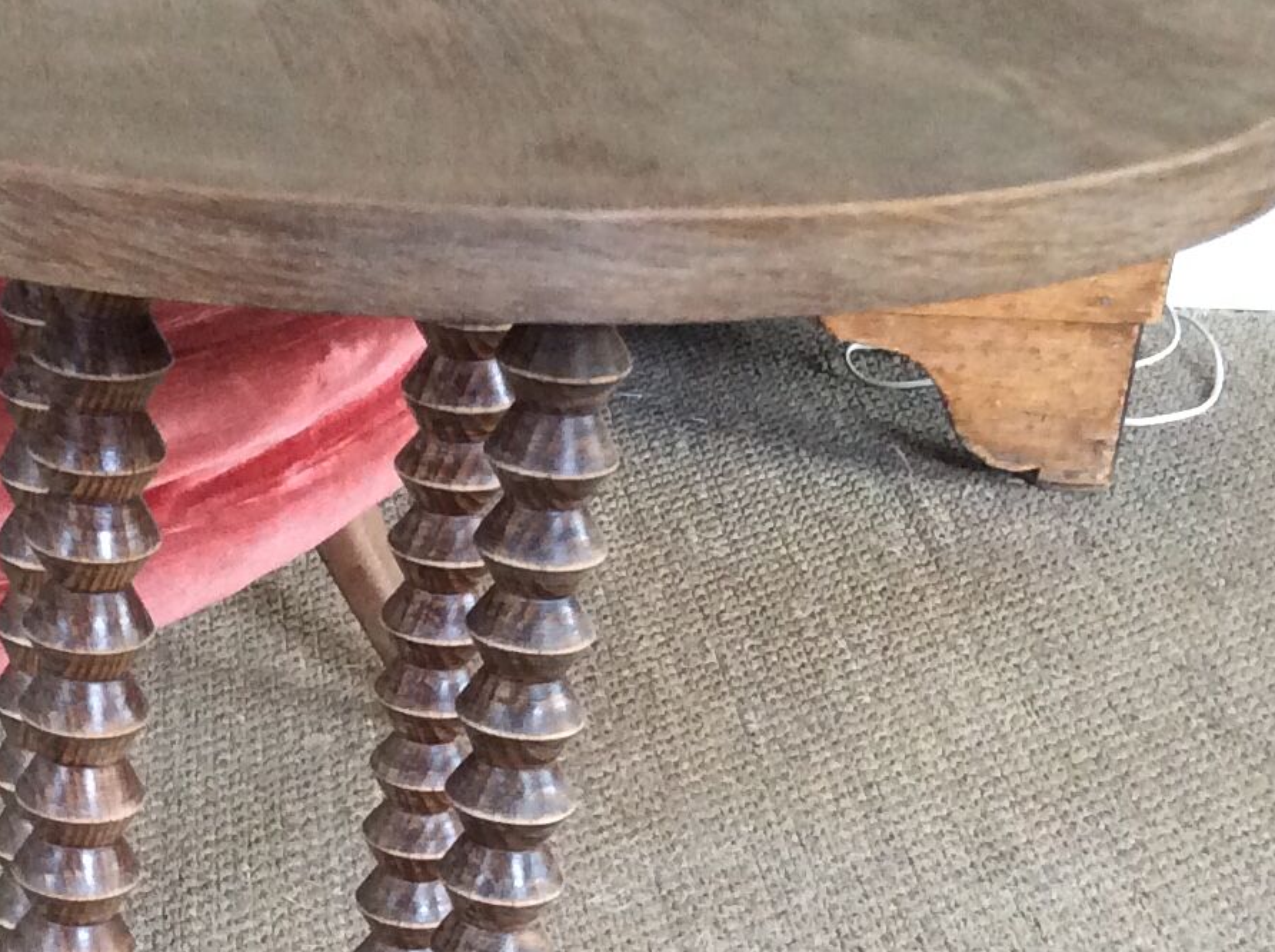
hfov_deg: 20.7
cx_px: 157
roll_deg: -1.7
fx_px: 3420
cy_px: 991
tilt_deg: -28.8
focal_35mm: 93
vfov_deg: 15.5
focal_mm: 3.3
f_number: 2.4
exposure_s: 1/25
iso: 160
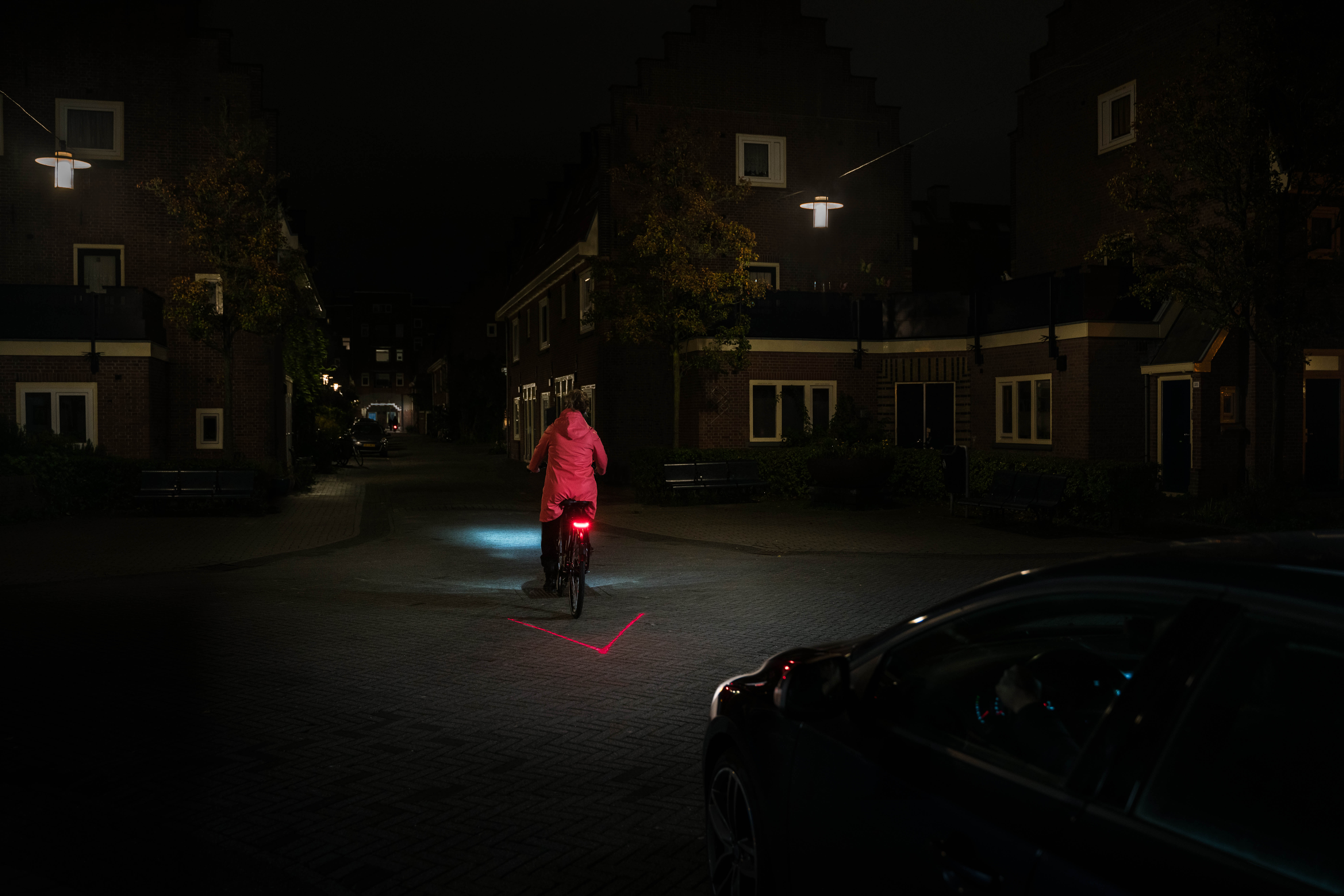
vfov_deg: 43.6
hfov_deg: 61.9
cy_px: 448
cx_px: 672
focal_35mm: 30
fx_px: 1120
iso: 800
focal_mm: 30
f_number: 3.2
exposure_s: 1/25
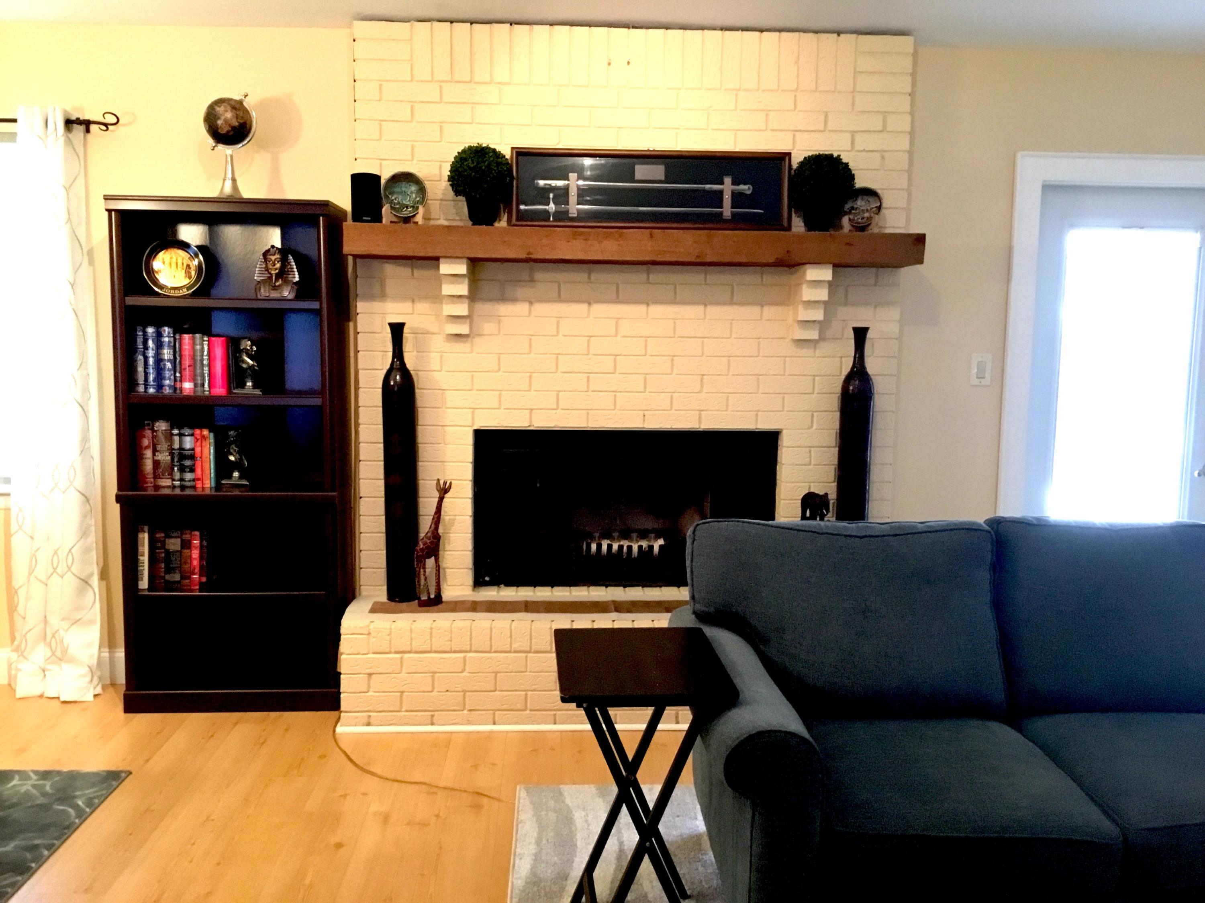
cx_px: 602
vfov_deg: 45.4
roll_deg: -0.3
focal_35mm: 31
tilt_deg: -5.9
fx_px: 1079
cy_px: 452
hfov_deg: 58.4
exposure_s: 1/17
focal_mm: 3.3
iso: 200
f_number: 2.4
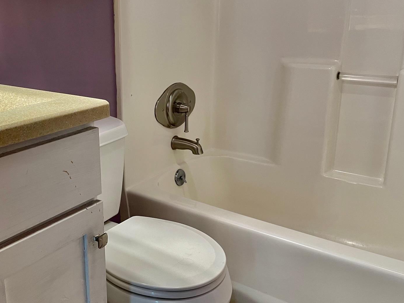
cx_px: 116
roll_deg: +2.1
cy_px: 146
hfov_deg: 47.7
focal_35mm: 38
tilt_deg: -16.4
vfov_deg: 37.7
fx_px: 444
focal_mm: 4.2
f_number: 1.6
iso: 80
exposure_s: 1/60
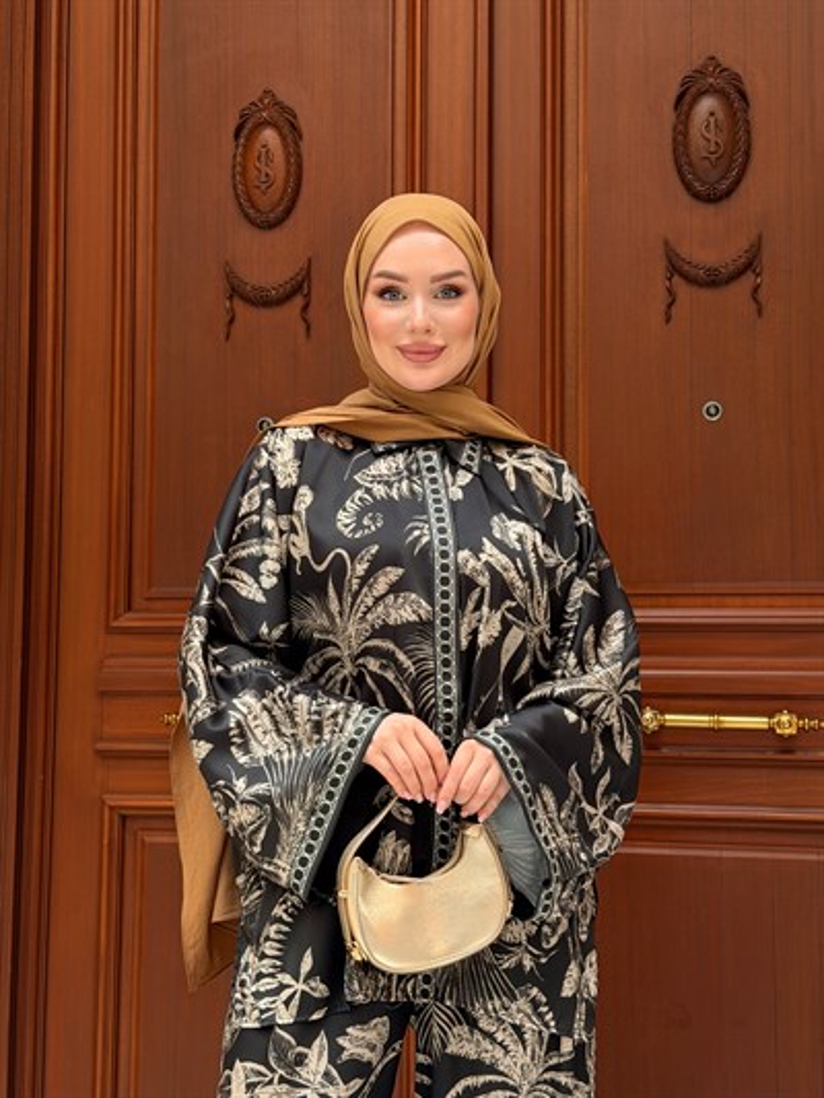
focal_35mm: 48
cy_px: 549
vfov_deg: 39.6
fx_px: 1523
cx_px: 412
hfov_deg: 30.3
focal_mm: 6.76
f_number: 1.78
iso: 50
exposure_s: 1/126
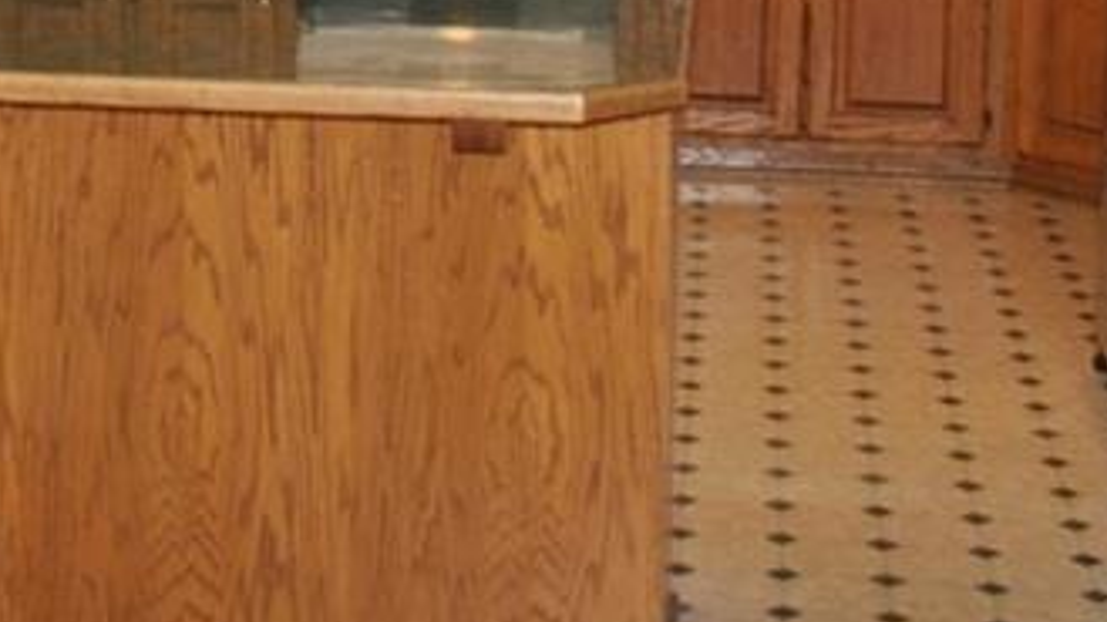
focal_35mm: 98
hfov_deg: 21.7
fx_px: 2876
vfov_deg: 11.8
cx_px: 323
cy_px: -326
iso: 200
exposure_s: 1/60
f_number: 3.8
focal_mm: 20
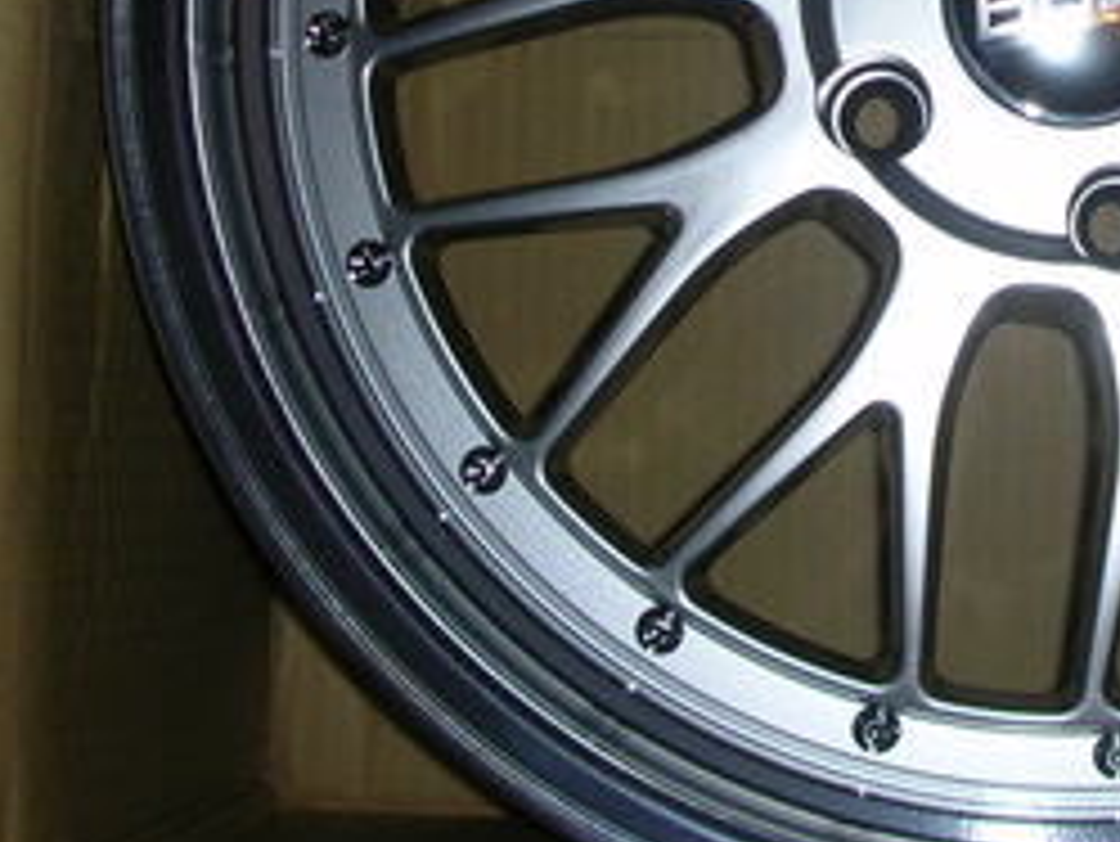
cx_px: 954
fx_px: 2913
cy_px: -32
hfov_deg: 21.4
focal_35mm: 90
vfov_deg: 16.1
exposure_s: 1/60.1
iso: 50
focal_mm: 5.8
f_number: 3
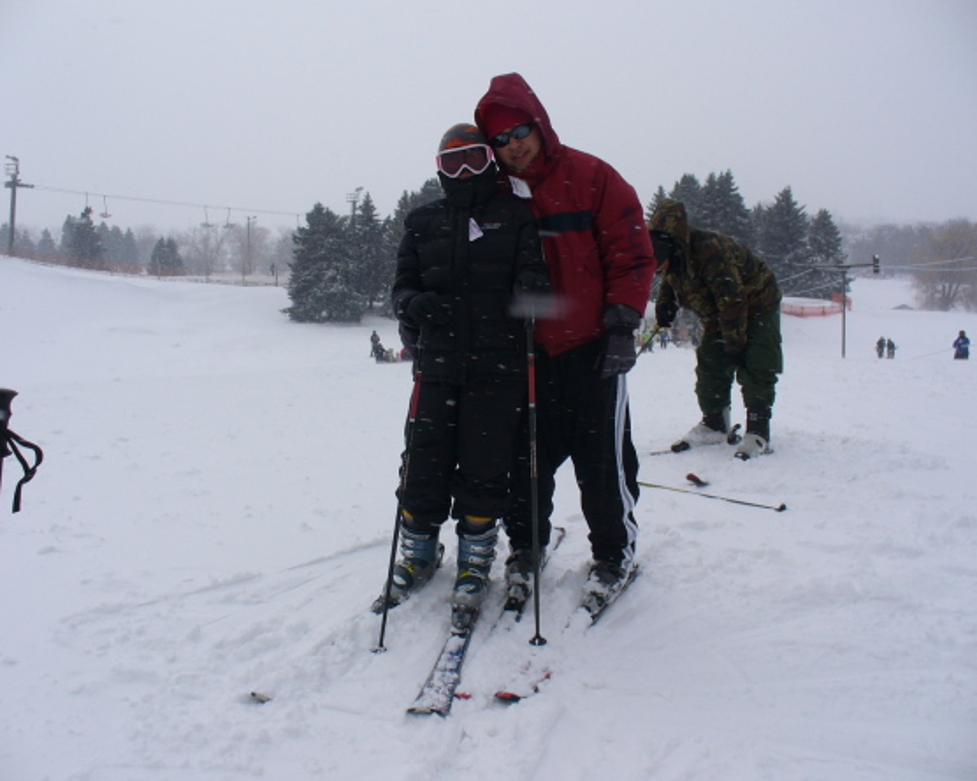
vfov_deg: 38.2
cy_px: 387
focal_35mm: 39
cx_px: 494
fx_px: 1127
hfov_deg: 46.9
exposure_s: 1/500
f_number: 5.6
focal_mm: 6.1
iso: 80
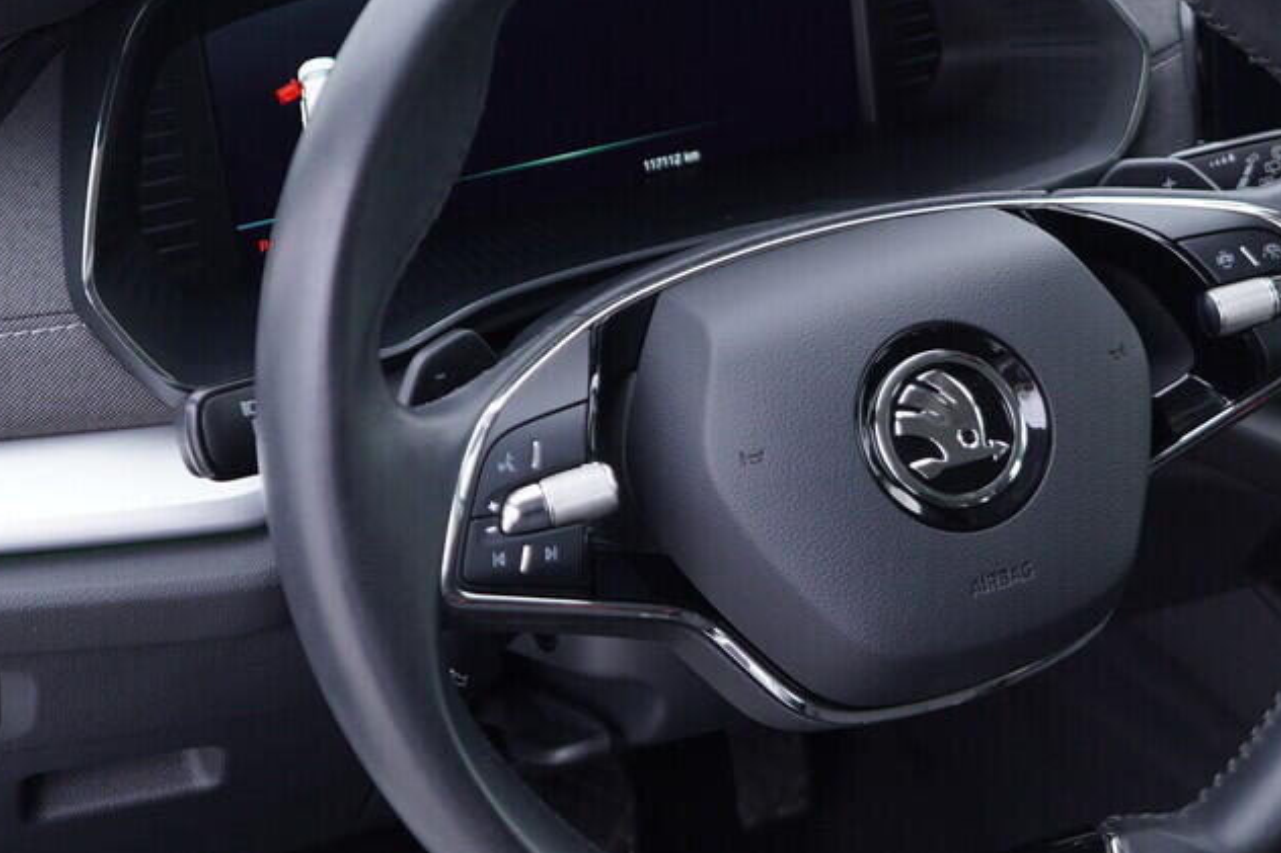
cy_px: 397
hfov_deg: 24.4
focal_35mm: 82
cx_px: 1009
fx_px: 2917
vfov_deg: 16.6
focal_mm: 24
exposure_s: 1/40
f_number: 2.8
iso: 160
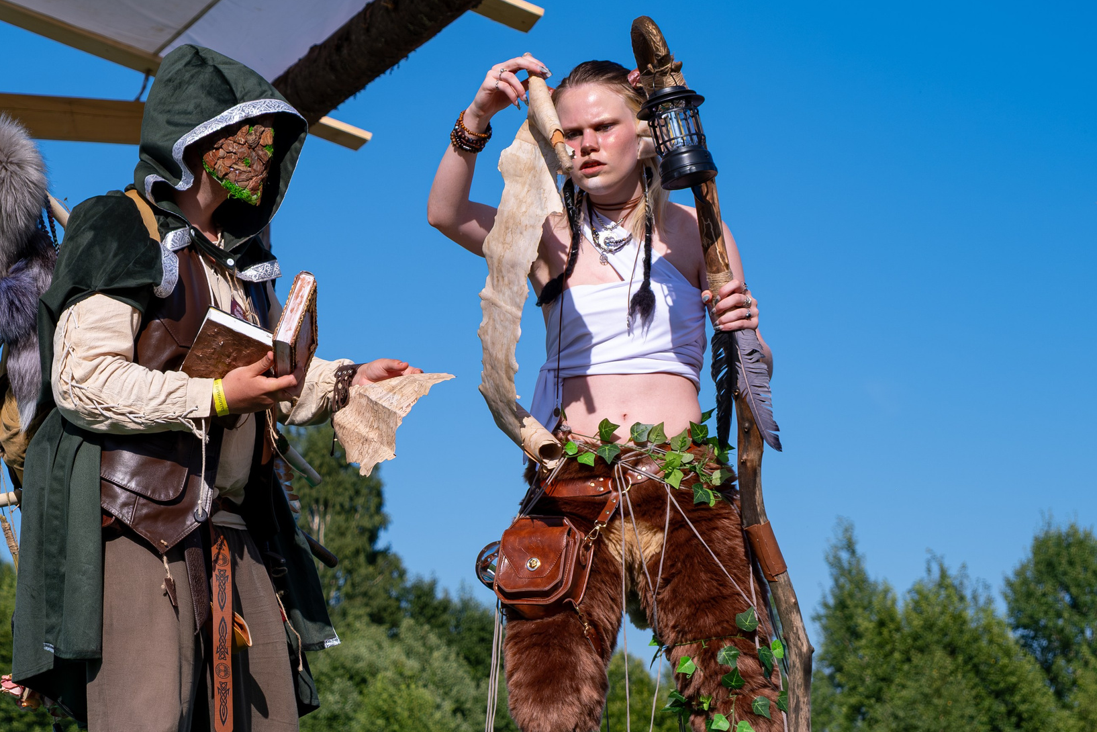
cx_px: 216
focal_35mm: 107
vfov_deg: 12.8
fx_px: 3261
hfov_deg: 18.9
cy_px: 406
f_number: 4
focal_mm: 41.4
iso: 160
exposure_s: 1/1600
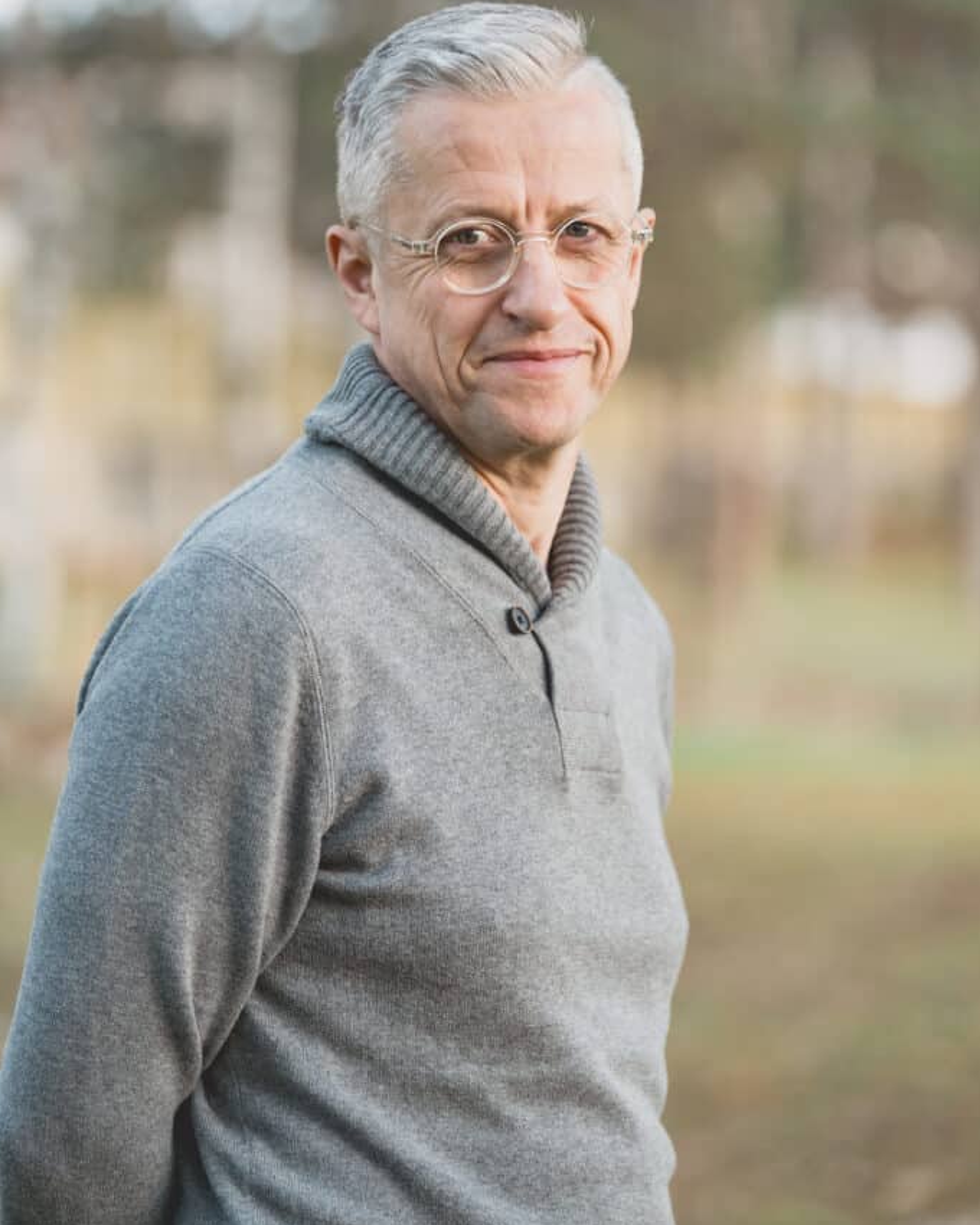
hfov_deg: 10.5
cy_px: 540
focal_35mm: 147
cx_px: 491
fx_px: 5330
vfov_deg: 13.1
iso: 500
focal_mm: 130
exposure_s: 1/200
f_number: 2.8
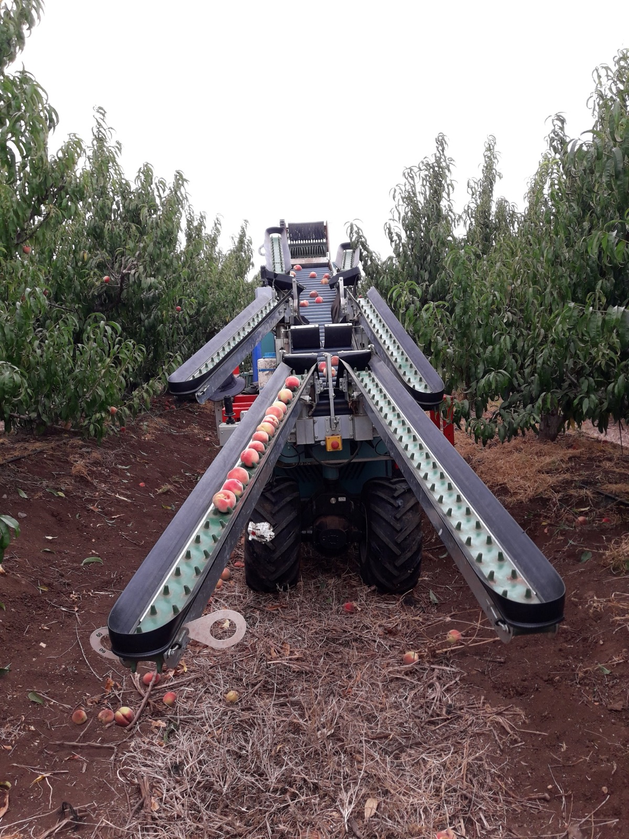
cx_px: 314
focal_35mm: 28
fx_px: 678
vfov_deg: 63.4
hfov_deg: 49.7
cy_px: 420
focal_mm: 3.7
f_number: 1.9
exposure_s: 1/320
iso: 40
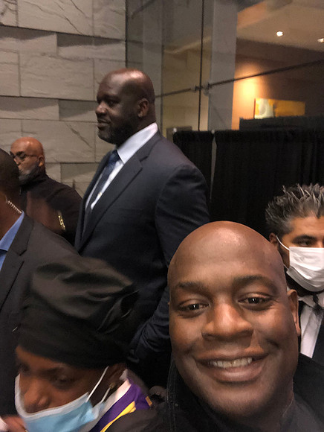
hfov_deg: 44.2
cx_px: 162
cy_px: 216
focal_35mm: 32
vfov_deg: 56.8
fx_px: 399
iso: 320
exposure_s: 1/16
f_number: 2.2
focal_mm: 2.87
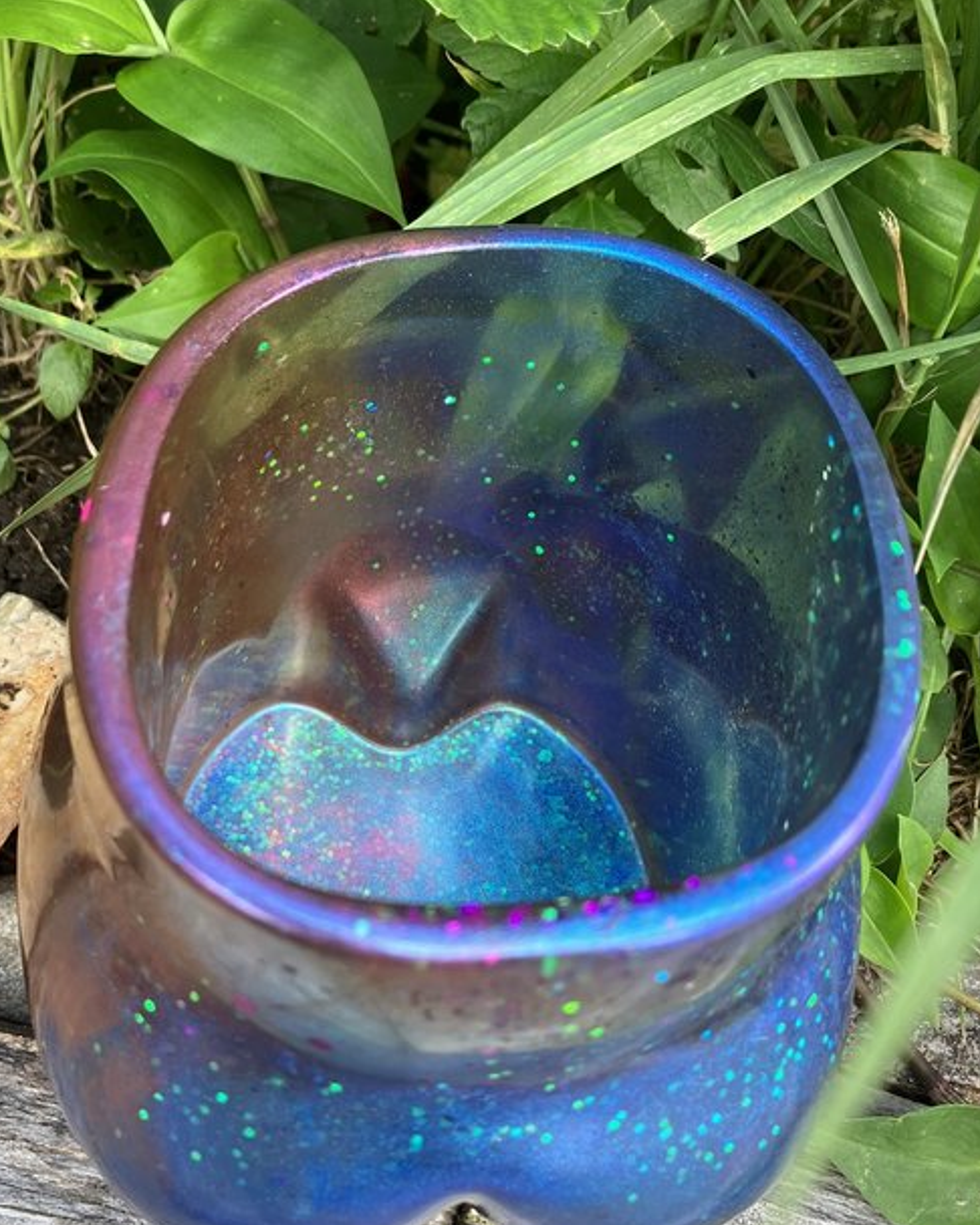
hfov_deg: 48.5
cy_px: 634
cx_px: 494
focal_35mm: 30
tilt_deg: -48.5
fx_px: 1088
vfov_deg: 58.8
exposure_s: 1/121
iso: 40
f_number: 1.8
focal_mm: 3.99
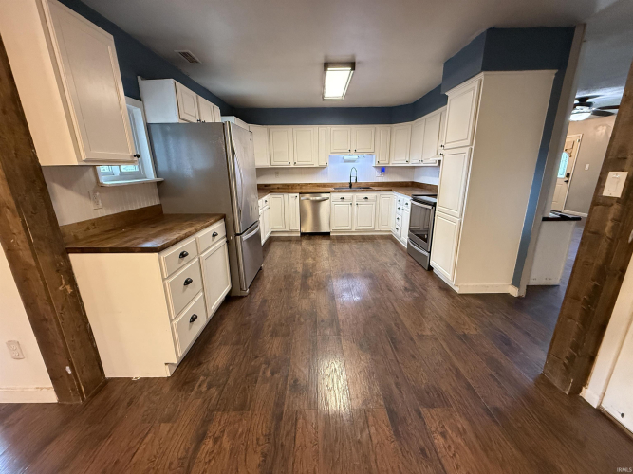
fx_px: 256
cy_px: 237
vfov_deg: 85.7
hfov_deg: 102.1
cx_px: 316
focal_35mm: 14
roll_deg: +0.8
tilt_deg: -15.0
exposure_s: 1/120
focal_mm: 2.22
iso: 640
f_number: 2.2
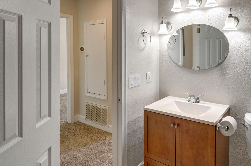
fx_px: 165
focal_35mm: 24
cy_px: 48
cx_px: 180
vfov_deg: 51.9
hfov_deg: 70.8
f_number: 9
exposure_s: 1/60
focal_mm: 11
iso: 400
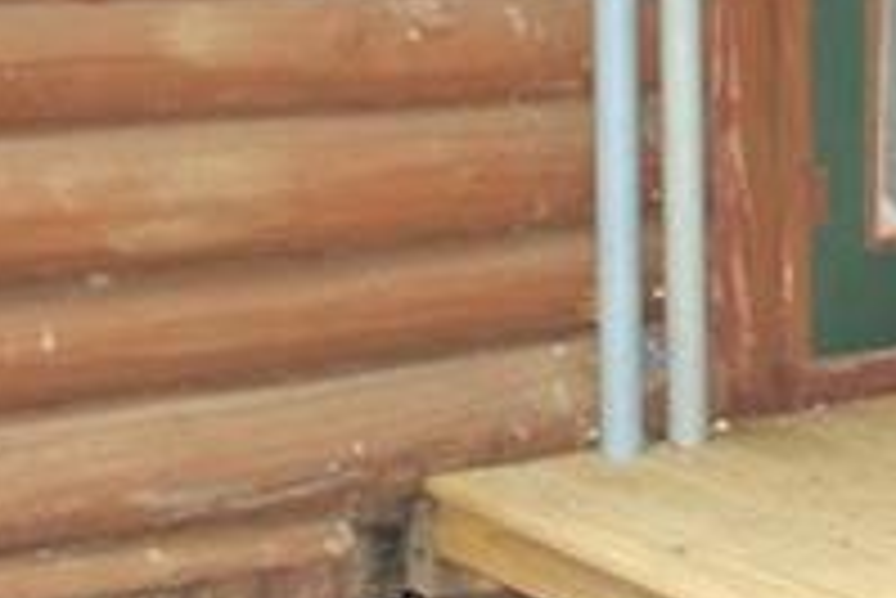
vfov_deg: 9.8
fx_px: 3462
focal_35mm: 139
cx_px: 901
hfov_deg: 14.5
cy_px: -36
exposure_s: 1/60
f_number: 3.5
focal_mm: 18
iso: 200
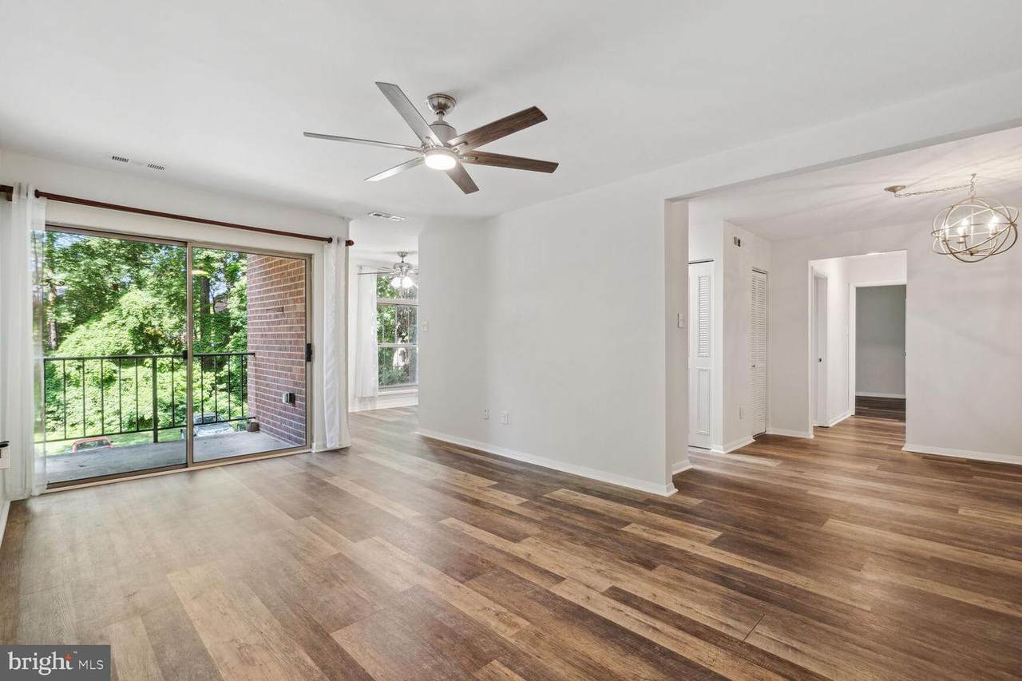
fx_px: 454
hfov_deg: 96.7
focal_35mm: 16
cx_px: 511
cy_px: 340
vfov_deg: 73.7
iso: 200
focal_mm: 16
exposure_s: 1/10
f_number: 8
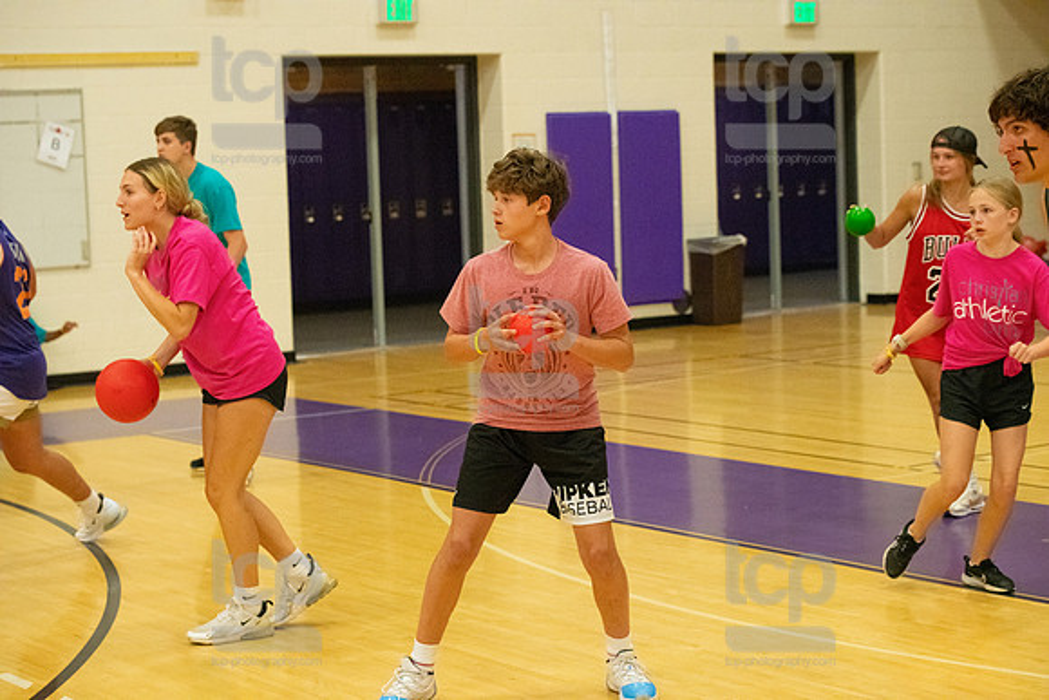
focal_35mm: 80
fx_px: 2332
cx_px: 524
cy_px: 350
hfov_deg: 25.4
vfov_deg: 17.1
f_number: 4.5
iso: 6400
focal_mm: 80
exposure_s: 1/800
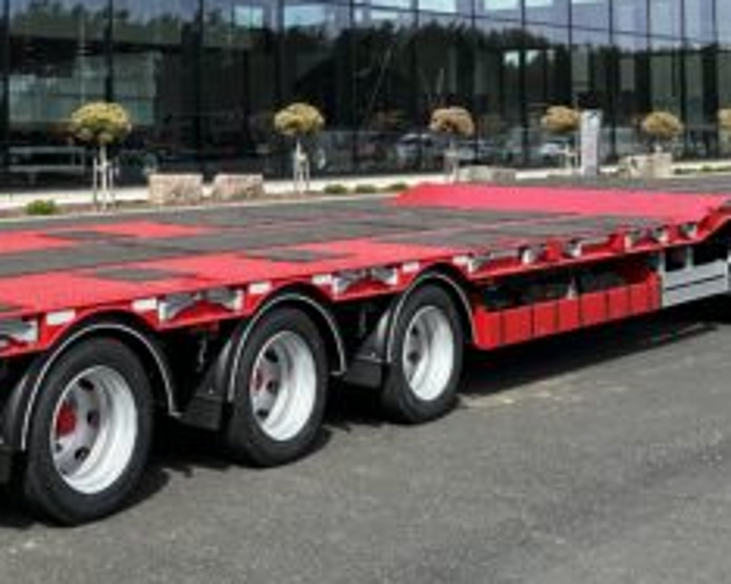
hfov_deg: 29.2
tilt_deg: +4.0
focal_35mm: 60
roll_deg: +1.0
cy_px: 97
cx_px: -16
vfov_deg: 24.9
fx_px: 1298
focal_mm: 6.86
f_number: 1.78
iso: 80
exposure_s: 1/2203
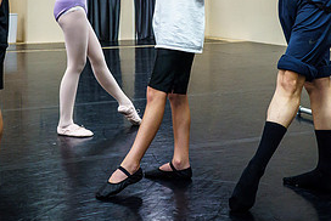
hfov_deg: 31.8
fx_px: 580
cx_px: 154
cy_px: 2
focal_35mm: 63
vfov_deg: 20.9
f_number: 3.2
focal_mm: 28
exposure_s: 1/500
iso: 3200
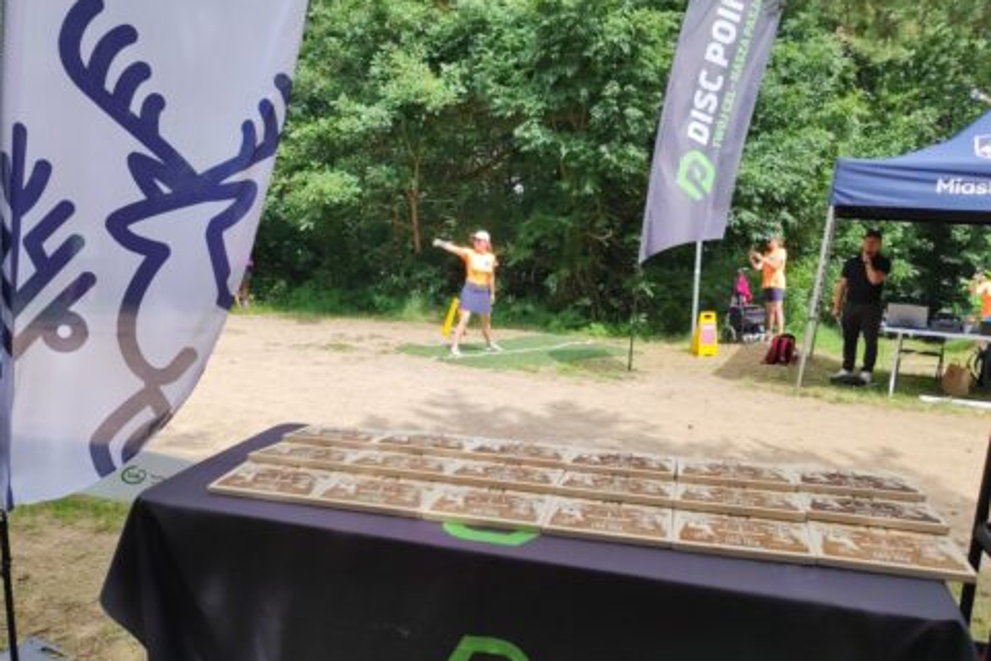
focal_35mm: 27
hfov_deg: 67.3
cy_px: 377
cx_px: 478
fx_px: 743
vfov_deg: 47.8
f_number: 1.79
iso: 50
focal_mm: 4.7
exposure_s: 1/378
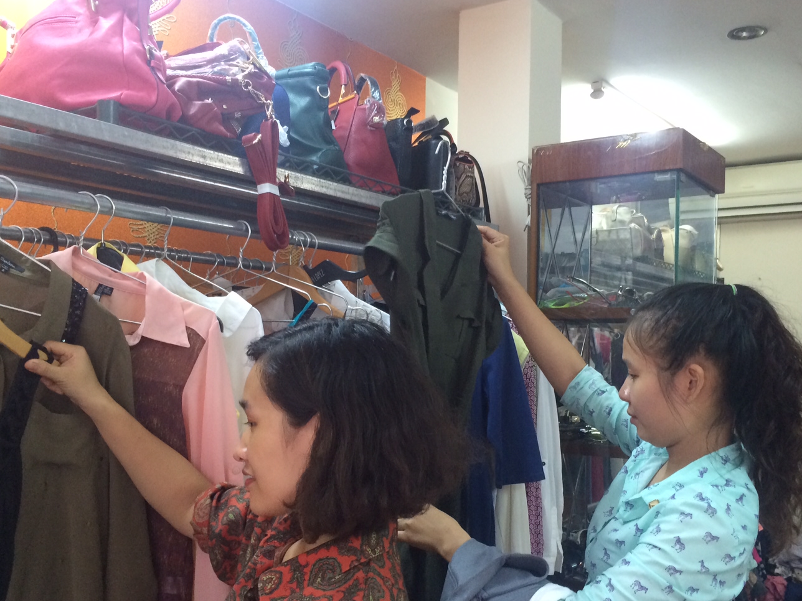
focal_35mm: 38
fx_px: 880
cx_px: 403
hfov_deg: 49.0
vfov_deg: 37.6
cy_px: 357
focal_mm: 4.12
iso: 250
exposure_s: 1/33
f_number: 2.2
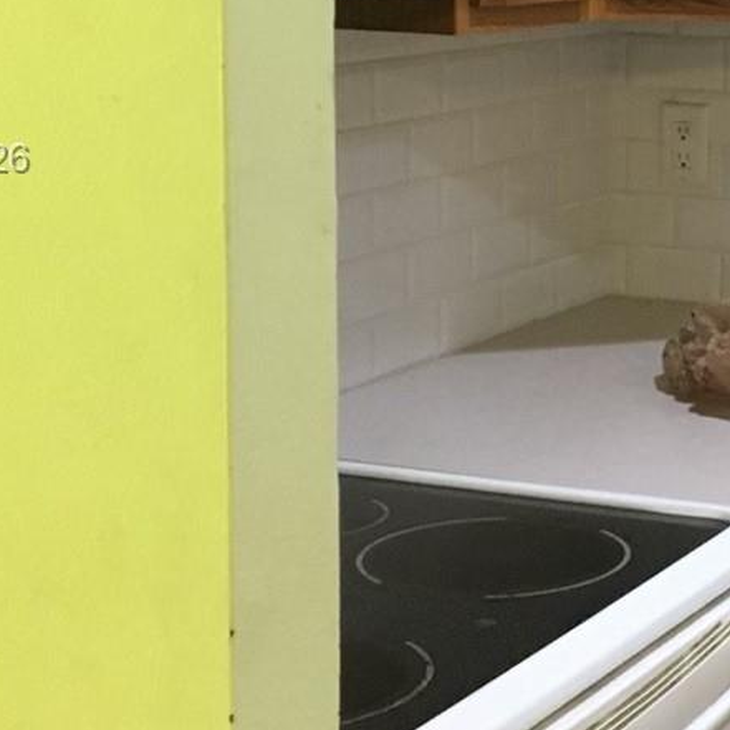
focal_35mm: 93
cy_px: 161
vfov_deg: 18.5
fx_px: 2219
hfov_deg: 17.9
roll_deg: -0.9
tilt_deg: -6.3
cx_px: 838
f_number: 2.2
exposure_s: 1/30
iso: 200
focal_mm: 4.15
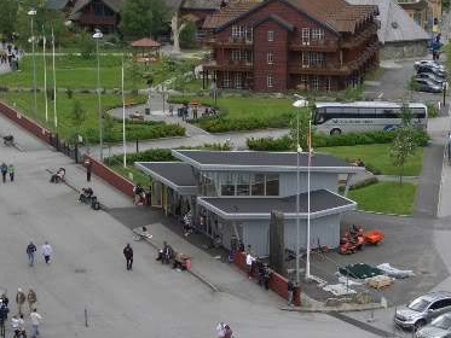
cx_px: 268
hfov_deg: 21.5
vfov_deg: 16.2
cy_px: 186
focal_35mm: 91
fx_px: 1186
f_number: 4.4
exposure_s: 1/250
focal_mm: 11.3
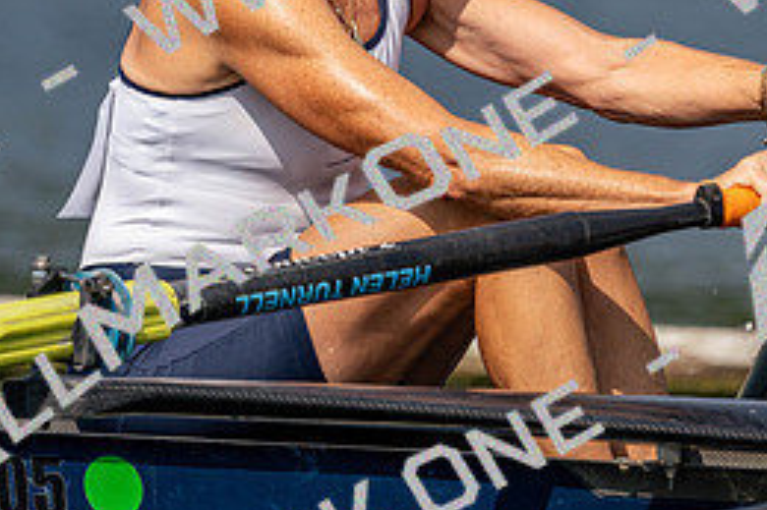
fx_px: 22186
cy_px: 63
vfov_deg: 1.3
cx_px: 490
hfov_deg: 2.0
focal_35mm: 1042
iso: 200
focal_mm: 467
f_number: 6.3
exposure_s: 1/1600
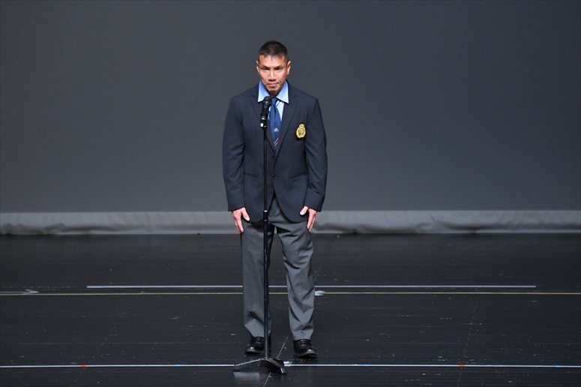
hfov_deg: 6.0
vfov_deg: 4.0
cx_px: 290
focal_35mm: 345
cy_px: 194
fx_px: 5565
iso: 2500
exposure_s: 1/400
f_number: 5.6
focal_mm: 230
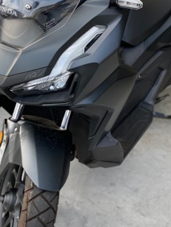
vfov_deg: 35.2
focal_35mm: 54
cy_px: 75
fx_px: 356
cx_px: 93
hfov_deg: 27.0
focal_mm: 4.25
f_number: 1.8
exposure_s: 1/202
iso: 32
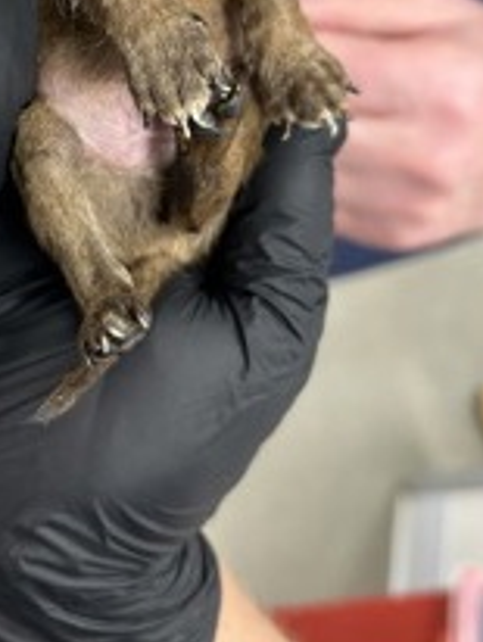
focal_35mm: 53
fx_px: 984
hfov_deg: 26.6
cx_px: 42
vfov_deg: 34.7
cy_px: 103
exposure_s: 1/60
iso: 250
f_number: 1.5
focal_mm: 5.7
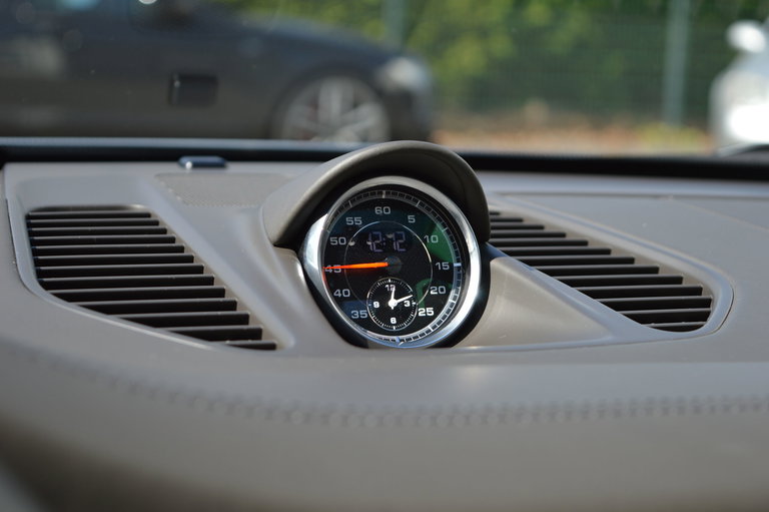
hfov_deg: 24.6
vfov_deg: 16.5
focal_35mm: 82
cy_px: 256
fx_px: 1761
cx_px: 384
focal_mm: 55
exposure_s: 1/160
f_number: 6.3
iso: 100
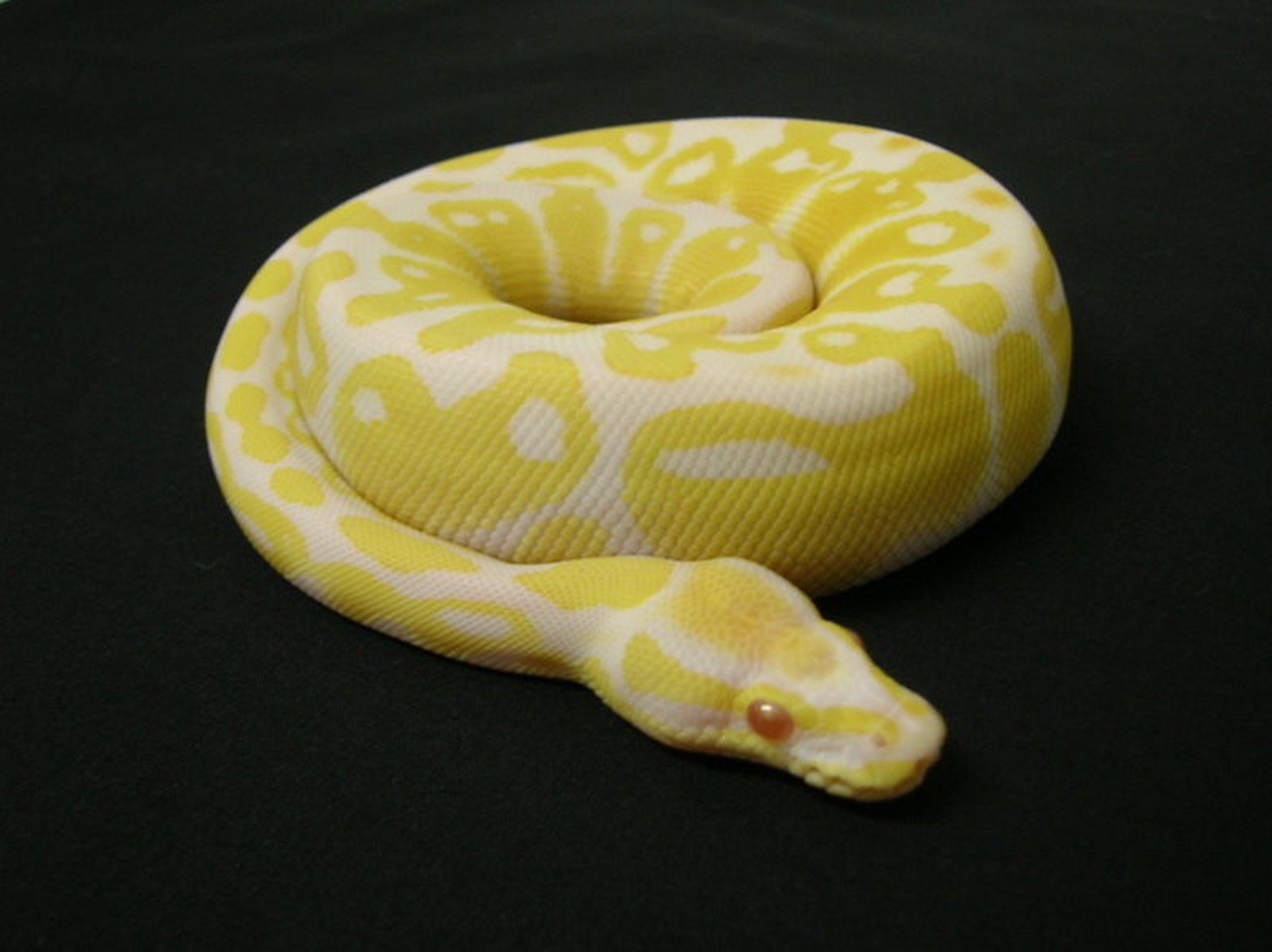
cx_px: 636
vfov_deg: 39.6
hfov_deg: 51.4
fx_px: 1322
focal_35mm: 36
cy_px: 476
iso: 50
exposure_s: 1/5.7
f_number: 2.9
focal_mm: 6
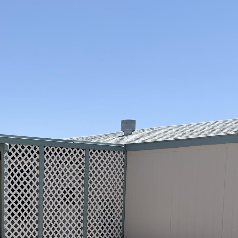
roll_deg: -1.6
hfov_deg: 24.6
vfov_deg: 23.9
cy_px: 238
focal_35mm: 69
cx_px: 47
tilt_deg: -2.8
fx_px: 537
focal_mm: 6.76
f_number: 1.78
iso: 80
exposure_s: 1/8130
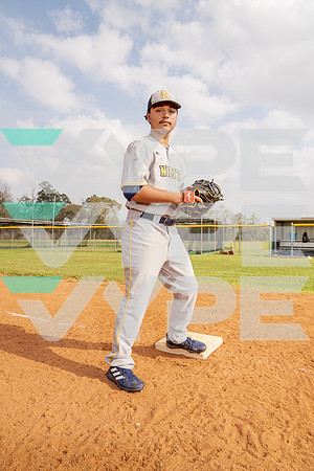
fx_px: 327
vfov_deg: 71.5
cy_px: 236
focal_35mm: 25
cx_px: 157
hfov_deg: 51.3
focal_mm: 25
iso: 100
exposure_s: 1/250
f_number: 5.6
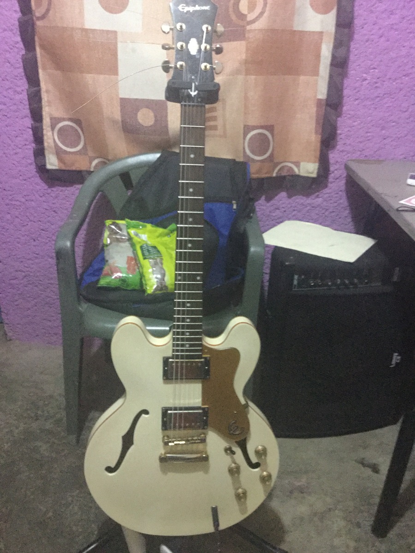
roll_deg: -2.2
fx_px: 496
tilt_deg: -25.4
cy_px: 276
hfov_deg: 45.4
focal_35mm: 31
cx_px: 208
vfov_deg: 58.4
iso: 500
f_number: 2.4
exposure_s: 1/15
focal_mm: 3.3
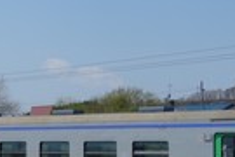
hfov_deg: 14.8
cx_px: -64
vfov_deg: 10.3
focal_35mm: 133
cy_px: 71
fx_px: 868
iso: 125
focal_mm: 10.4
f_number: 5.6
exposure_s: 1/800
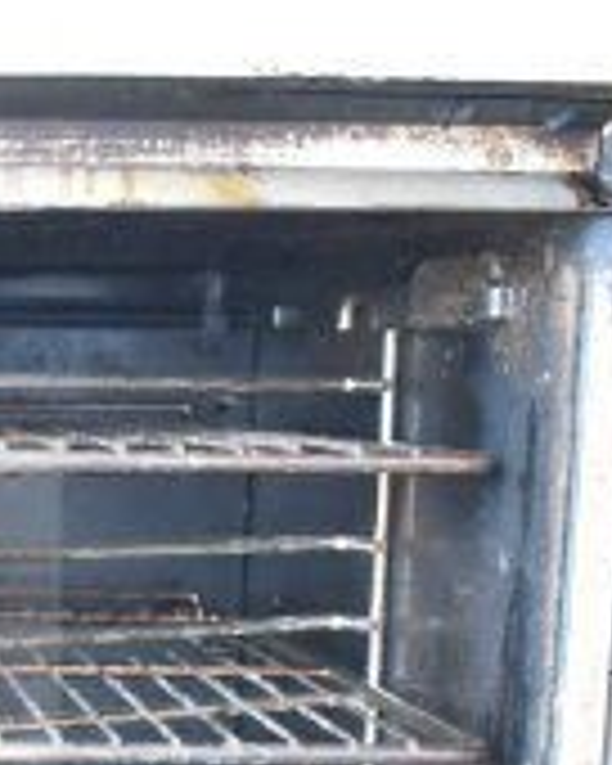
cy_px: 790
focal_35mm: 91
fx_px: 2060
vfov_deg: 20.3
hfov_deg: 15.5
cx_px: -328
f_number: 4.5
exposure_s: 1/100
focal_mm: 18
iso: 6400
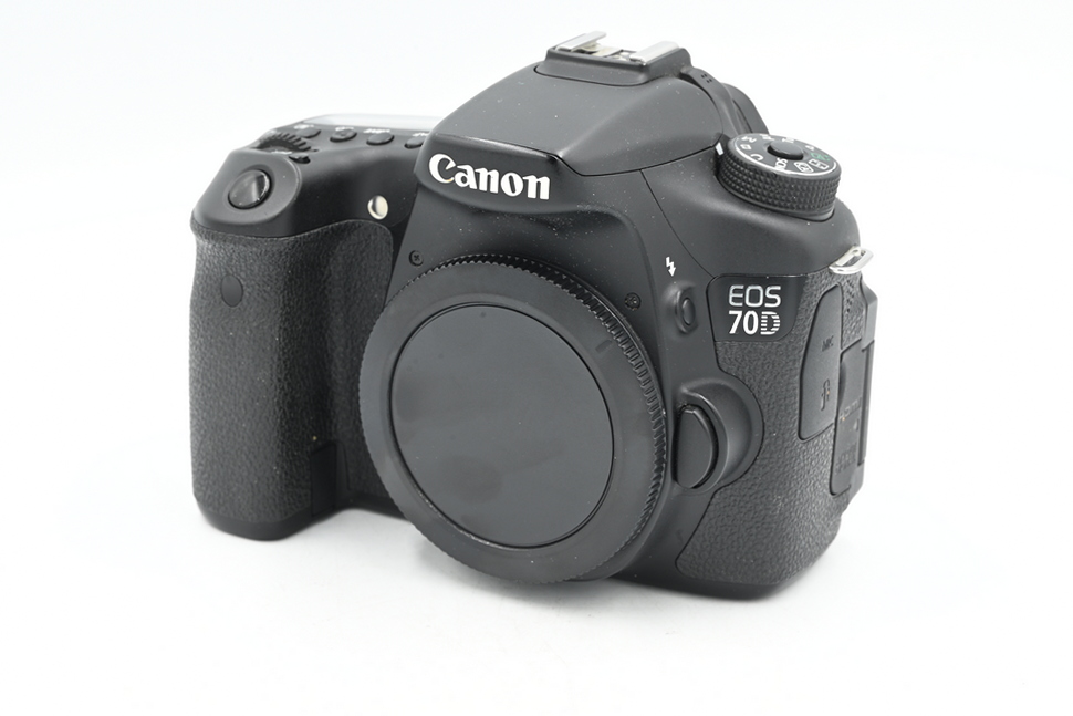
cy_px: 358
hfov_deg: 27.0
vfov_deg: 18.2
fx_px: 2236
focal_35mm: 75
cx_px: 536
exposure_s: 1/13
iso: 200
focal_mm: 75
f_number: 14
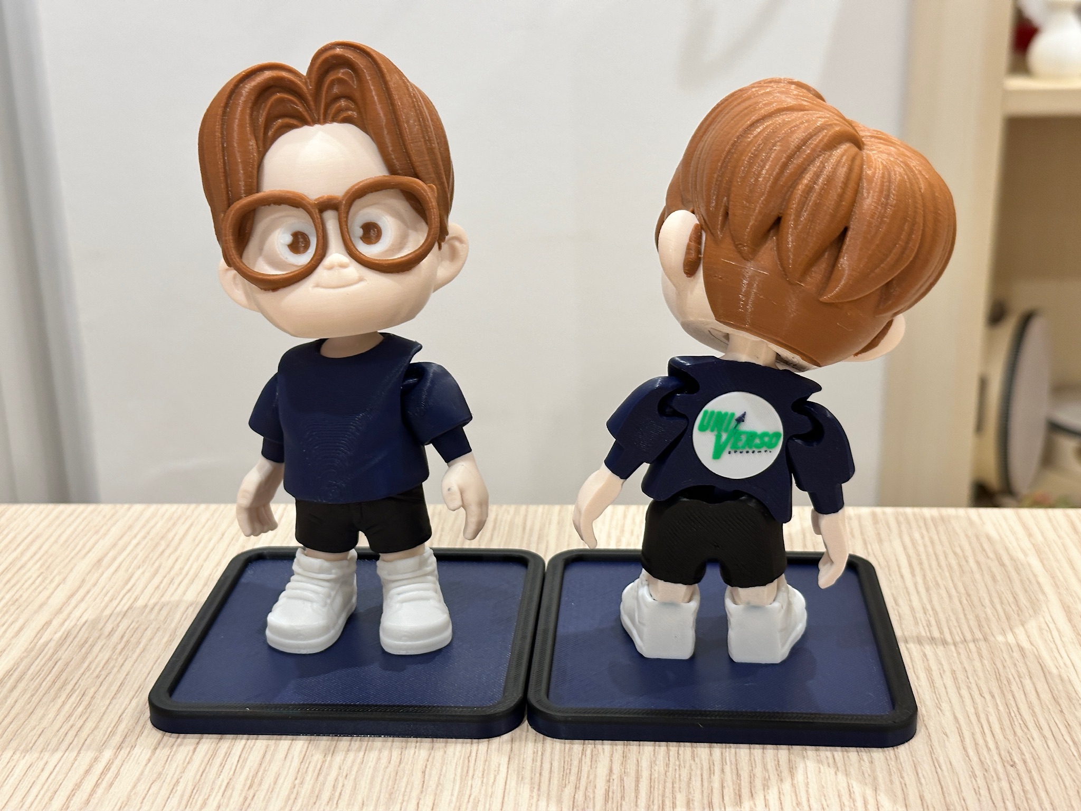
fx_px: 1499
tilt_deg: -19.4
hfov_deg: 39.7
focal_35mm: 48
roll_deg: +1.2
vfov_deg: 30.3
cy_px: 406
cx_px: 540
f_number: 1.78
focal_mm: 6.86
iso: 160
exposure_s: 1/50
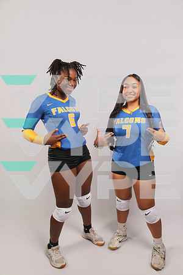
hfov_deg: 53.1
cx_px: 92
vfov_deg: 73.7
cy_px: 138
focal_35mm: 24
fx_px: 183
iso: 200
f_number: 7.1
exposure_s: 1/125
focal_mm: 24
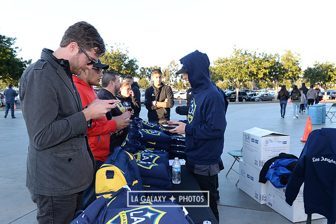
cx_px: 168
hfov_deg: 60.3
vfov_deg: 42.3
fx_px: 289
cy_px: 112
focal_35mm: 31
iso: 800
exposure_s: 1/200
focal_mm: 31
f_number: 7.1
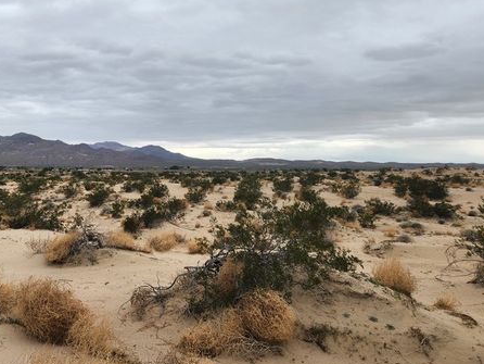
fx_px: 462
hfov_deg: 54.4
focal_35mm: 33
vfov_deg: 42.8
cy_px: 145
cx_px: 168
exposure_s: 1/754
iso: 20
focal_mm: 5.4
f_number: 1.8
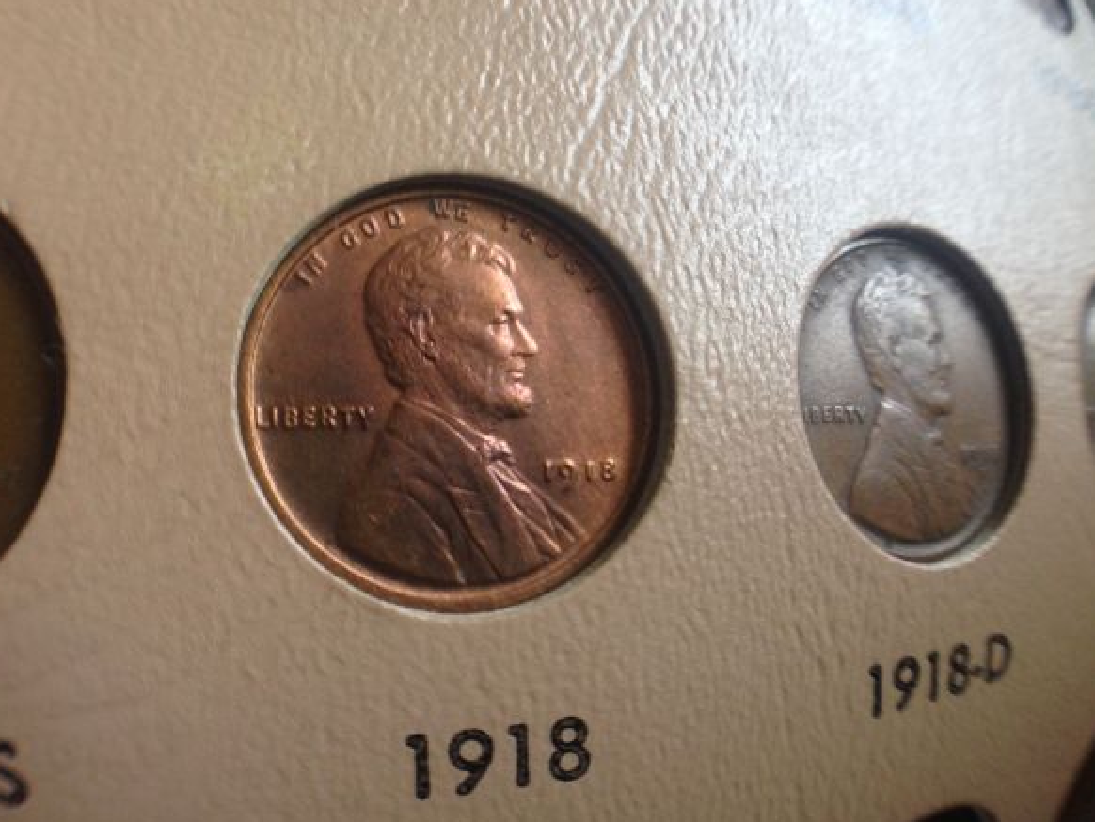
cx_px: 542
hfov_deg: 53.9
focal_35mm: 34
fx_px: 1076
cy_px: 412
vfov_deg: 41.8
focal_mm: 4.12
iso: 125
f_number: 2.4
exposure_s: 1/20
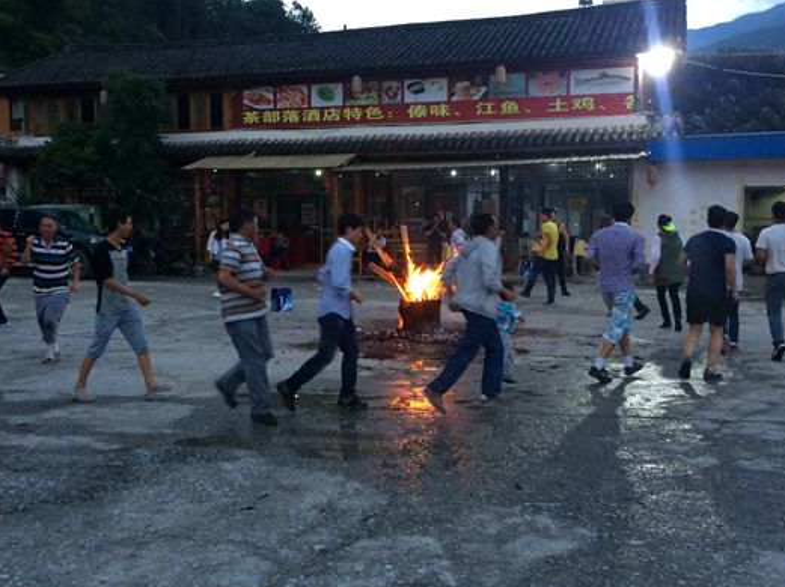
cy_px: 296
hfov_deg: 47.9
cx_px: 371
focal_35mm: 39
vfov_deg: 36.8
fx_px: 884
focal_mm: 4.15
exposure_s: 1/33
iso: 200
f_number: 2.2
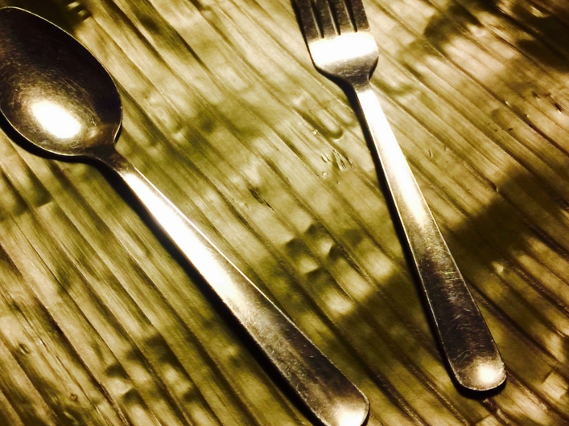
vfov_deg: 34.3
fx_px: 690
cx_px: 241
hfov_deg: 44.7
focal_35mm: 42
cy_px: 194
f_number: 2.2
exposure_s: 1/4
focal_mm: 4.15
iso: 64
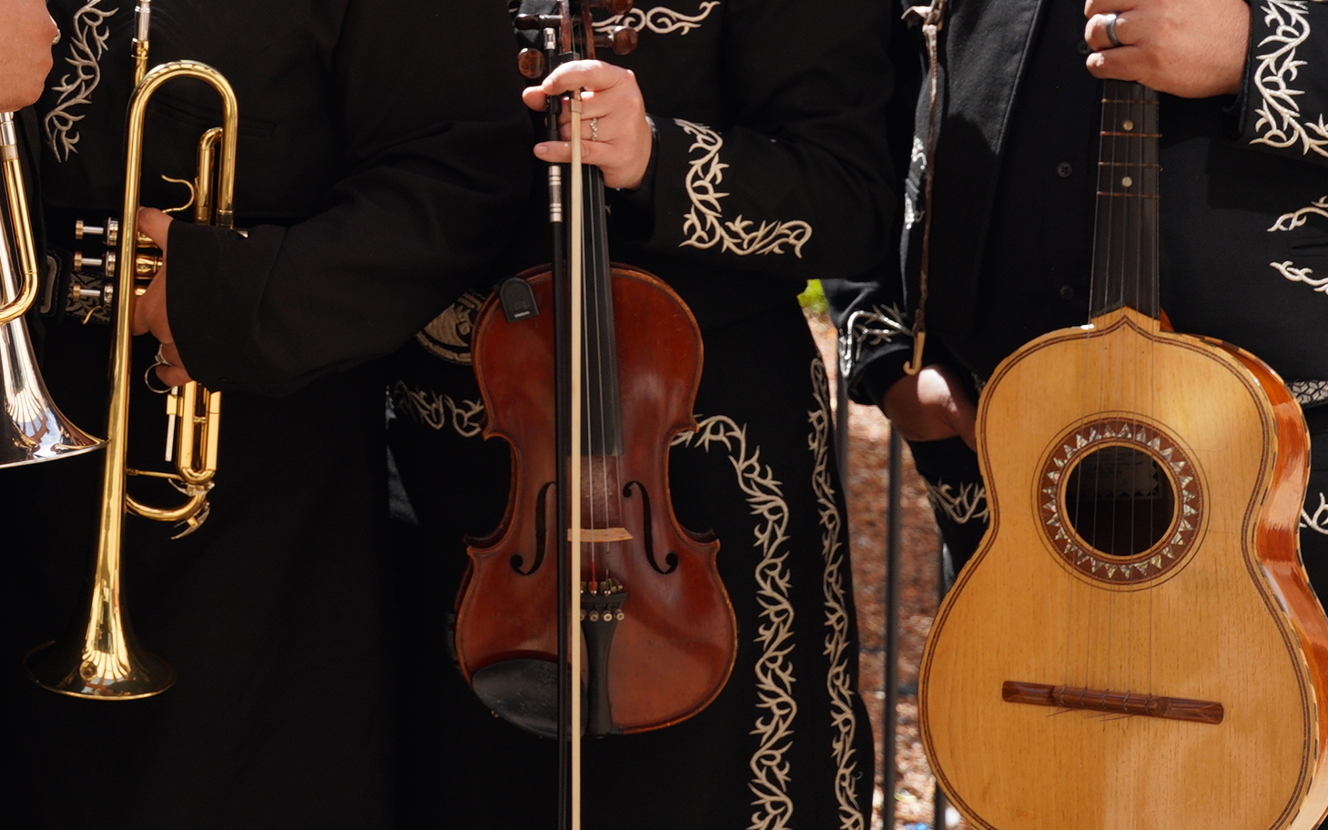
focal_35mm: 99
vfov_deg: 13.0
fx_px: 3583
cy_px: -98
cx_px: -179
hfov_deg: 19.9
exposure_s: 1/1000
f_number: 4.5
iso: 400
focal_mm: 36
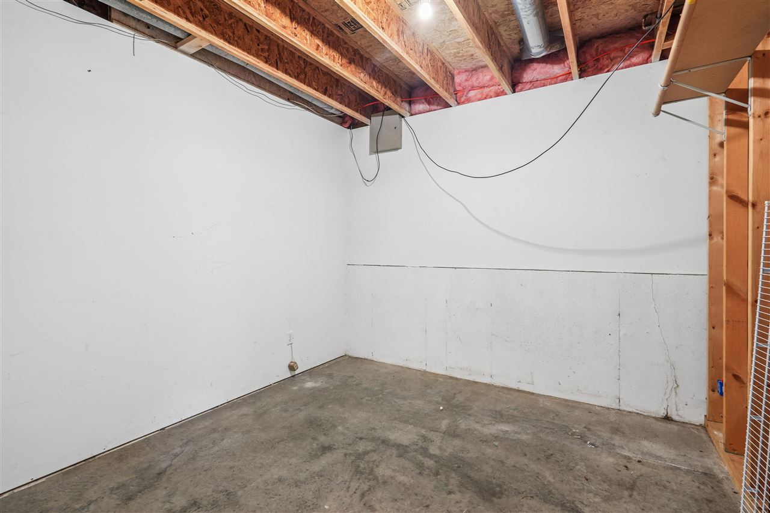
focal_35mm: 16
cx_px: 385
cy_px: 256
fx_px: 342
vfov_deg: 73.7
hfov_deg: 96.7
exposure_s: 1/1.25
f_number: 10
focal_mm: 16
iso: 400
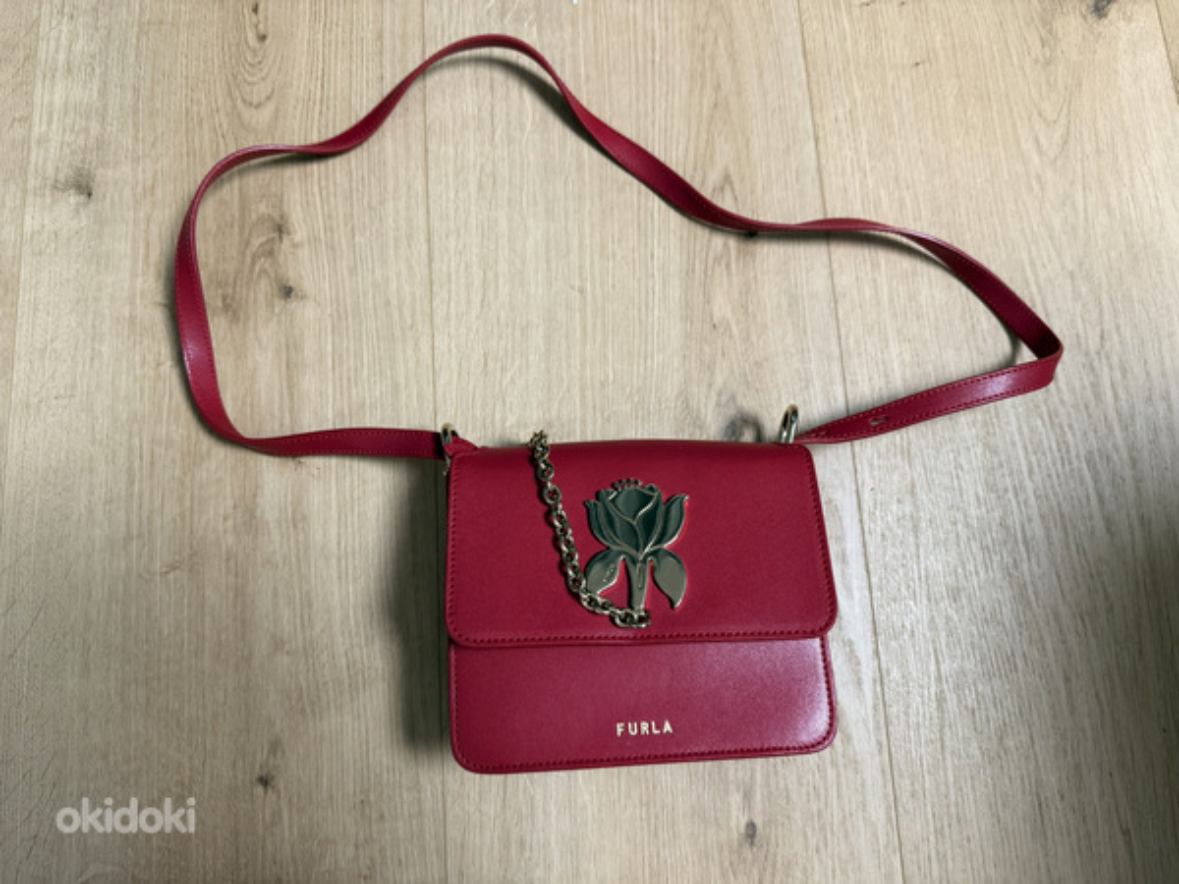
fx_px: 817
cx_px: 590
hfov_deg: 71.6
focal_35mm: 24
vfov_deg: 56.8
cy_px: 442
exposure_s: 1/62
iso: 200
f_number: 1.78
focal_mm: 6.76
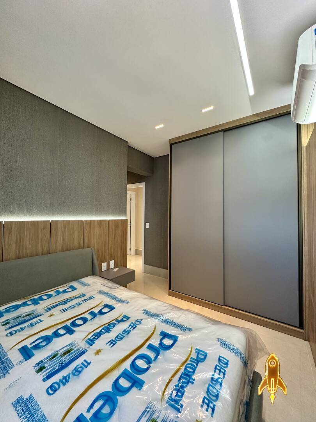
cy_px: 211
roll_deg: -1.0
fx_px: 170
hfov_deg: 85.7
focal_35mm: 14
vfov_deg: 102.1
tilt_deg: +2.8
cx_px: 158
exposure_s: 1/120
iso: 250
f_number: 2.2
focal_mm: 2.22
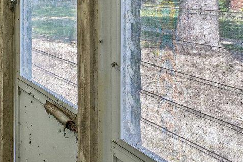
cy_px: -15
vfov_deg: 21.5
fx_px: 405
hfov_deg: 24.9
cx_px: -130
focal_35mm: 60
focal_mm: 14
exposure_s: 1/30
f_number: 11
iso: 400
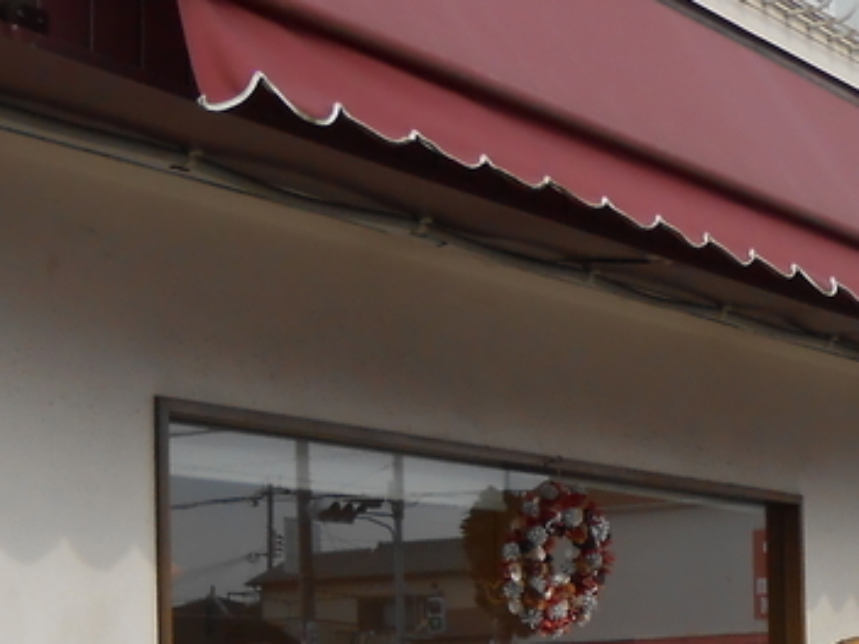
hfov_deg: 21.6
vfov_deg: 16.2
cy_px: 646
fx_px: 2208
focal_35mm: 89
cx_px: 732
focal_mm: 4.6
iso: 80
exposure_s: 1/400
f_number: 3.5
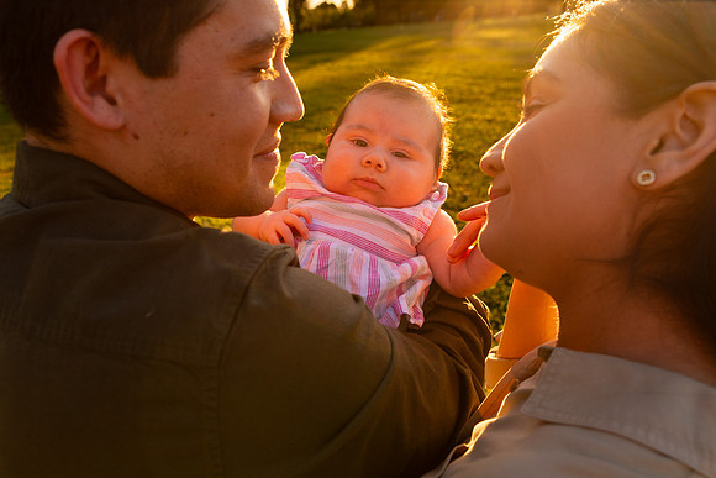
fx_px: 637
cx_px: 358
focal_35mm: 32
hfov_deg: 58.7
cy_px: 239
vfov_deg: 41.1
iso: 64
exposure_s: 1/320
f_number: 5.6
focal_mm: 32
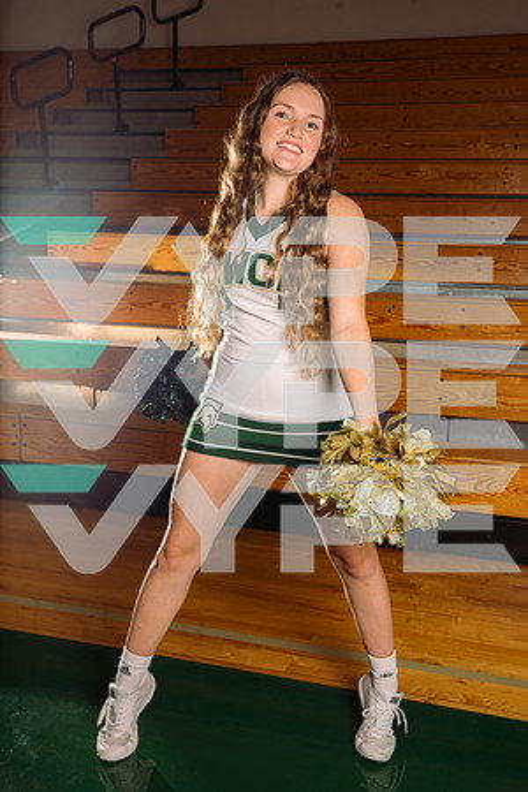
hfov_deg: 30.5
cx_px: 264
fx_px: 968
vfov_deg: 44.5
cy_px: 396
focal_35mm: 44
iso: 125
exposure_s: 1/250
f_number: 5.6
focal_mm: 44
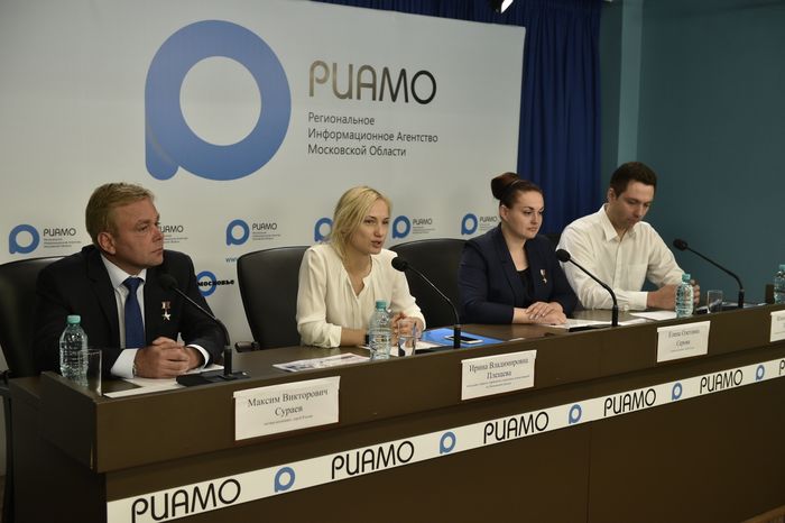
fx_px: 959
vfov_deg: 30.5
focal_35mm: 44
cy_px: 262
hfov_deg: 44.5
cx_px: 392
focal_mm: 44
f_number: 4
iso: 1600
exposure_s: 1/250
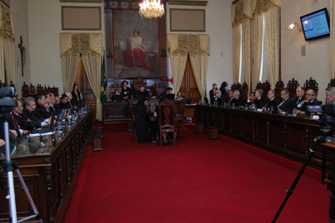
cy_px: 112
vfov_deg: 36.8
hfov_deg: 53.2
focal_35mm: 36
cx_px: 168
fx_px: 335
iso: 800
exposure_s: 1/50
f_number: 4
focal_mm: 24
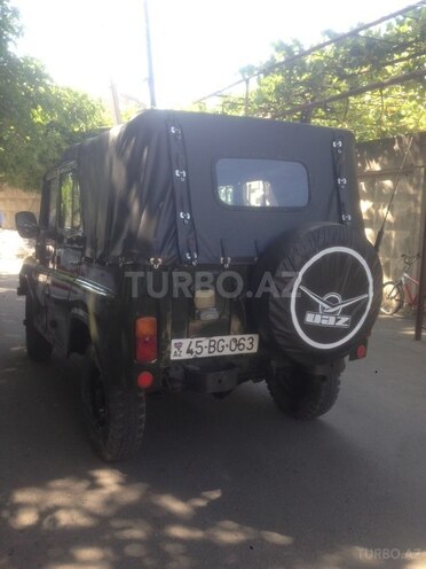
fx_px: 541
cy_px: 284
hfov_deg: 42.9
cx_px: 213
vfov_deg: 55.4
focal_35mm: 33
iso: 50
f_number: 2.4
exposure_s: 1/160
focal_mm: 4.12
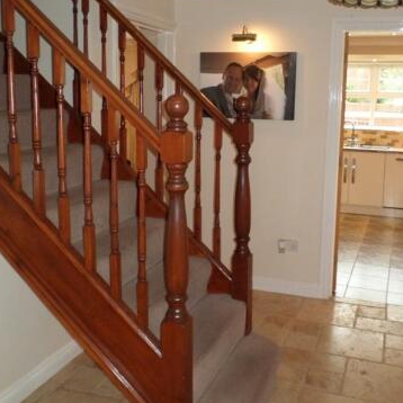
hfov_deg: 45.8
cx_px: 240
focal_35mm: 36
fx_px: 474
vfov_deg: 45.9
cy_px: 167
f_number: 2.5
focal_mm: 4.5
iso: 200
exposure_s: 1/30
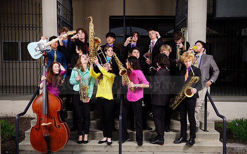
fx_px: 256
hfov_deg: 51.5
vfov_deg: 33.6
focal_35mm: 38
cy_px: 81
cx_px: 124
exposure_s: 1/200
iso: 100
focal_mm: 37
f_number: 6.3
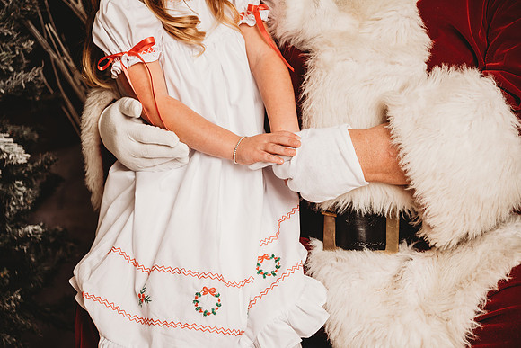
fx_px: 1419
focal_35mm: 98
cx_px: 260
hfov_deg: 20.8
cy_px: 174
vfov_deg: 14.0
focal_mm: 98
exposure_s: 1/160
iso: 100
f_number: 4
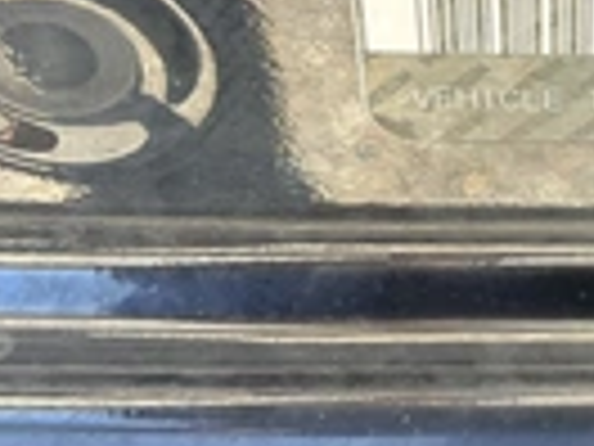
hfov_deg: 20.2
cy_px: -36
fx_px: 1510
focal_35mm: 88
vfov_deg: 16.3
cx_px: 788
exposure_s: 1/122
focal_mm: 3
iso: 50
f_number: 1.8
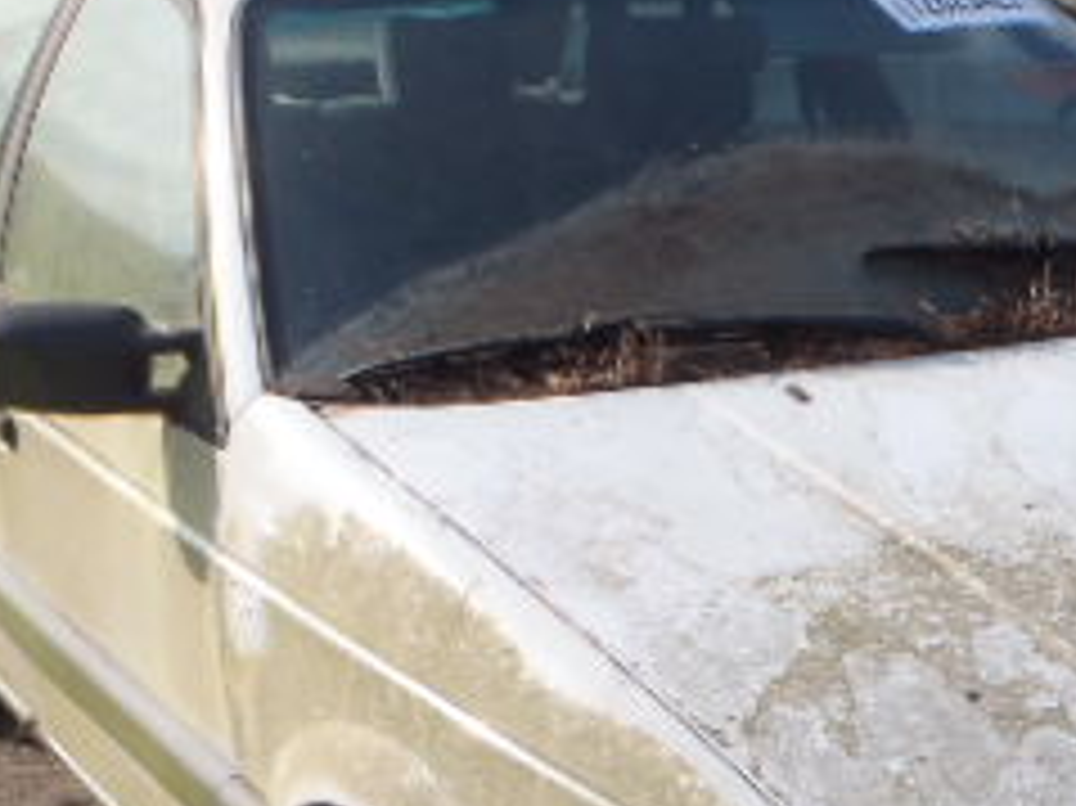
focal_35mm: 75
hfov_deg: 25.4
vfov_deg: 19.1
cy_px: 792
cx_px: 914
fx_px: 2330
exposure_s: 1/500
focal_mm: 5
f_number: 4.5
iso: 80
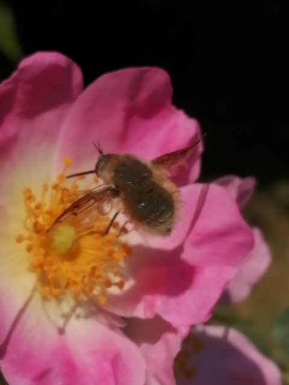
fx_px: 1158
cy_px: 192
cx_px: 144
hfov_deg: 14.2
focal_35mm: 104
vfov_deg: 18.9
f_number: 1.8
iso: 50
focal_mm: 3.46
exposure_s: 1/7299
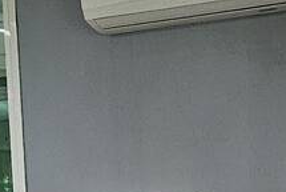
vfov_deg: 8.0
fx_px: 1273
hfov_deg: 12.8
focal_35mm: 160
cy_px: 440
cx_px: 150
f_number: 1.8
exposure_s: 1/120
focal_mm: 5.4
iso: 500
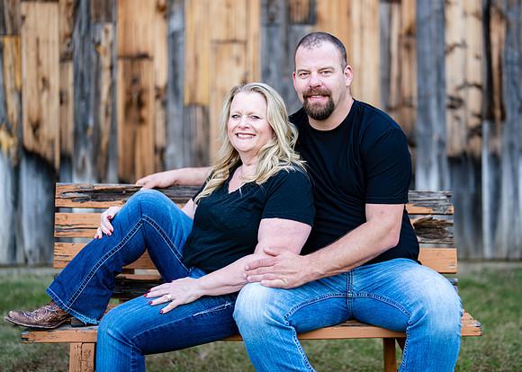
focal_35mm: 58
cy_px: 168
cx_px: 308
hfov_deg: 33.5
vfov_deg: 24.3
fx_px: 866
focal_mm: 50
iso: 160
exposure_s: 1/800
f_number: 1.2
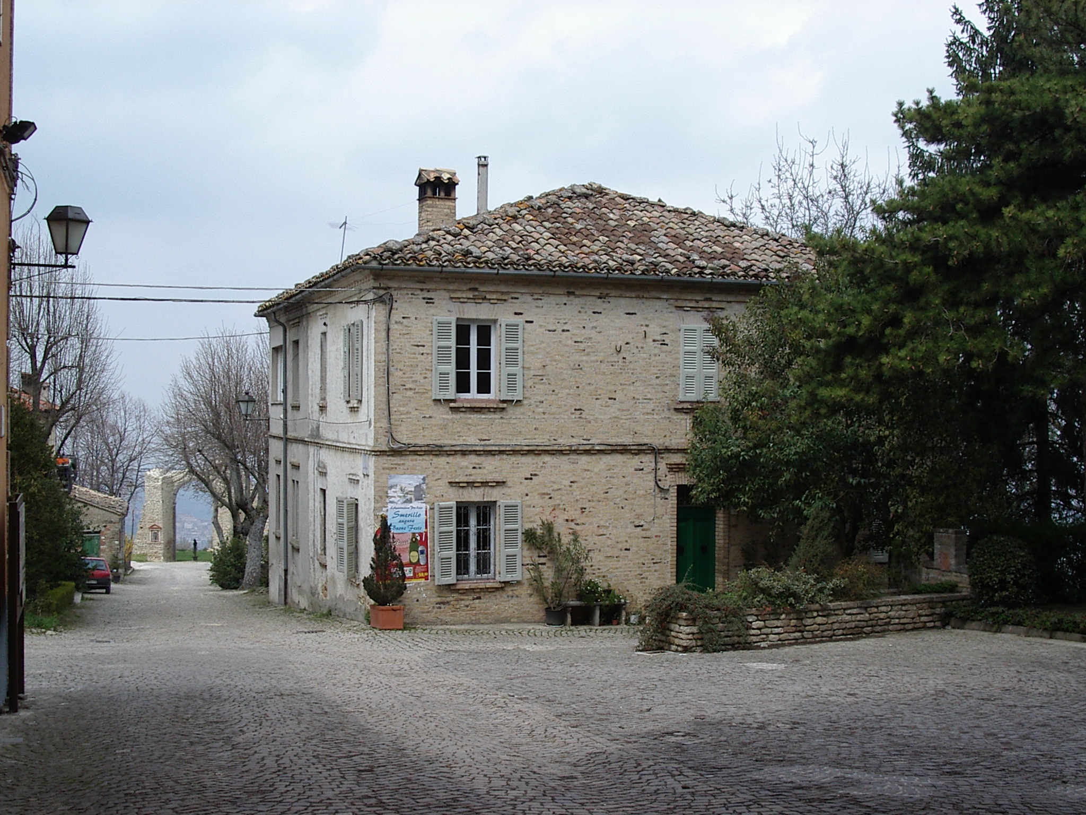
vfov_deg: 28.0
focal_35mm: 52
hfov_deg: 36.8
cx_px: 543
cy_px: 408
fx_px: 1631
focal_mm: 7.8
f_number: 5.5
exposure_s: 1/250
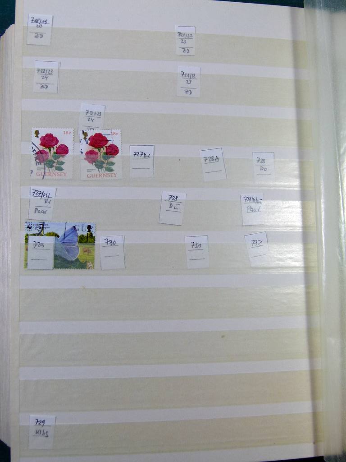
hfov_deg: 40.7
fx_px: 466
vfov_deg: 52.6
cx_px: 173
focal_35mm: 35
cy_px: 231
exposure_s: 1/160
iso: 100
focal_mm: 6.3
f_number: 4
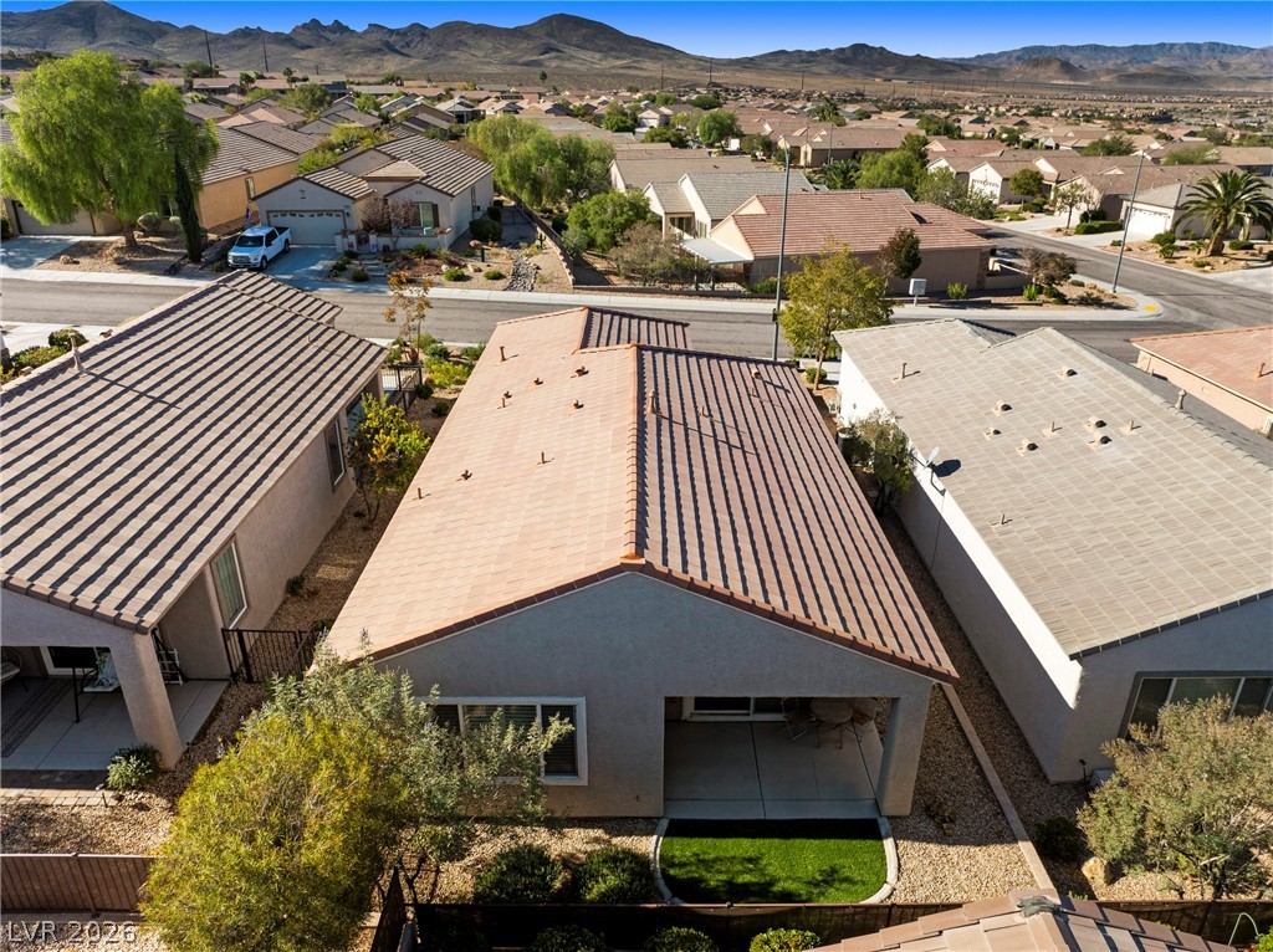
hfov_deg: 71.6
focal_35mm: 24
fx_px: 882
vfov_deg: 56.7
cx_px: 636
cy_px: 476
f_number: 2.8
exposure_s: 1/120
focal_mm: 12.29
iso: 120
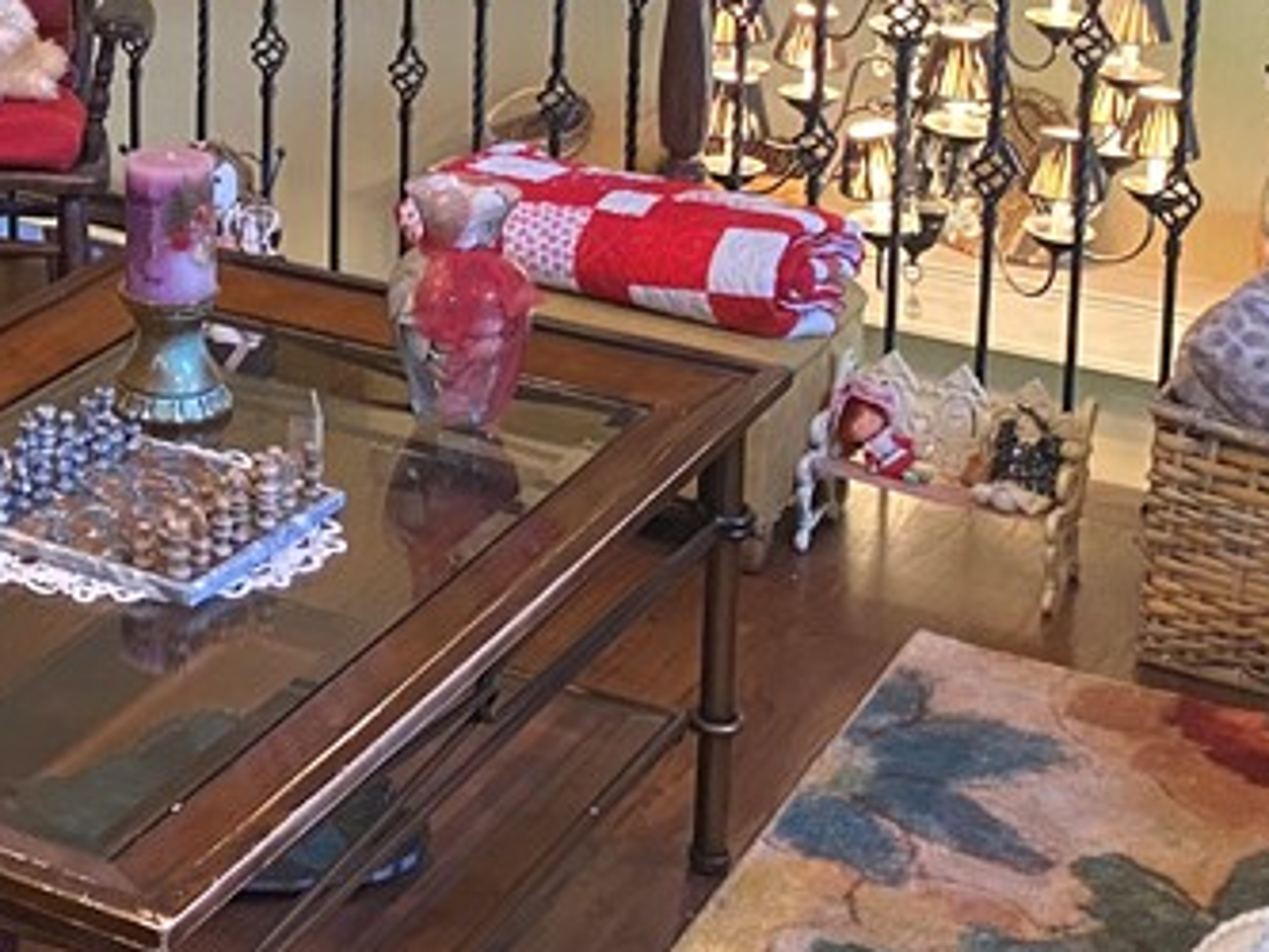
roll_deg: +0.2
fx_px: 2934
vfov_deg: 17.6
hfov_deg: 23.1
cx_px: -80
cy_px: -175
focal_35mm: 80
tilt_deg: -9.6
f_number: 1.8
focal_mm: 4.25
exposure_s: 1/60
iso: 400
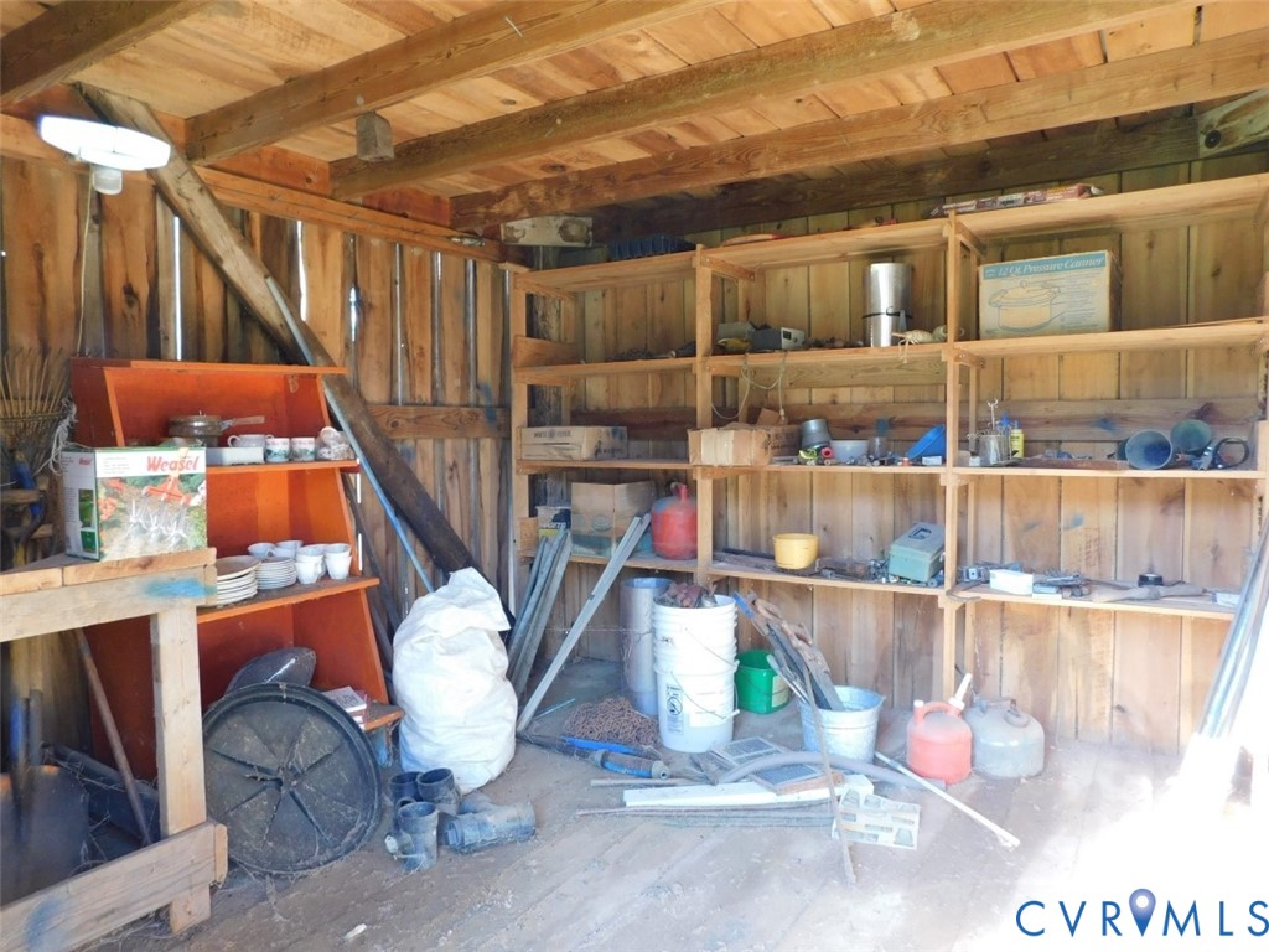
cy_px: 476
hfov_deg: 73.9
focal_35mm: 23
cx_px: 634
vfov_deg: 58.9
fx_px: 843
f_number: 3
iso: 180
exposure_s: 1/30
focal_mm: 4
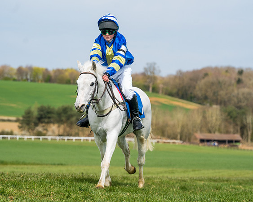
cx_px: 134
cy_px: 94
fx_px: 1347
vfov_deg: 8.6
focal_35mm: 180
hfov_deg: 10.7
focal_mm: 135
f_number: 6.3
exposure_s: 1/1000
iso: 400
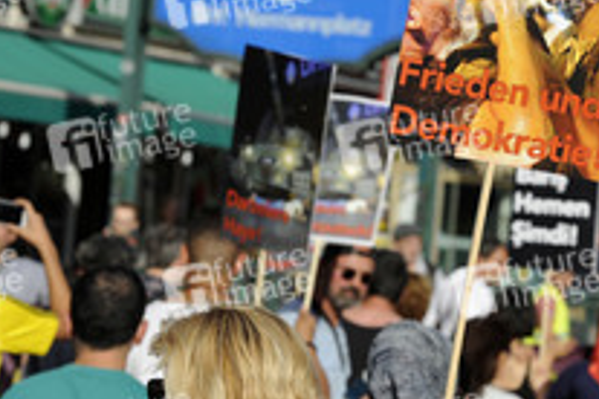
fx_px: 3610
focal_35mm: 217
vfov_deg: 6.3
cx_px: 449
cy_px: 211
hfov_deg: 9.5
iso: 200
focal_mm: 100
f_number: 6.3
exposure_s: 1/640
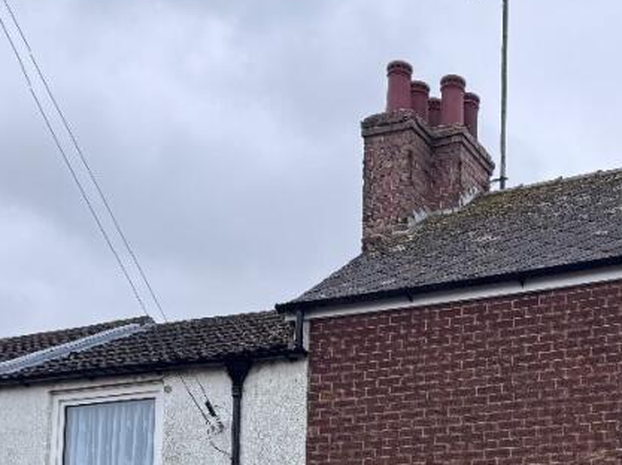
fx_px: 1059
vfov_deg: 22.9
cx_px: 521
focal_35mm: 59
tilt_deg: +7.3
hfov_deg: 31.6
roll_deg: +0.4
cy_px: 551
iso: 80
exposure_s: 1/1261
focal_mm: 6.76
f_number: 1.78
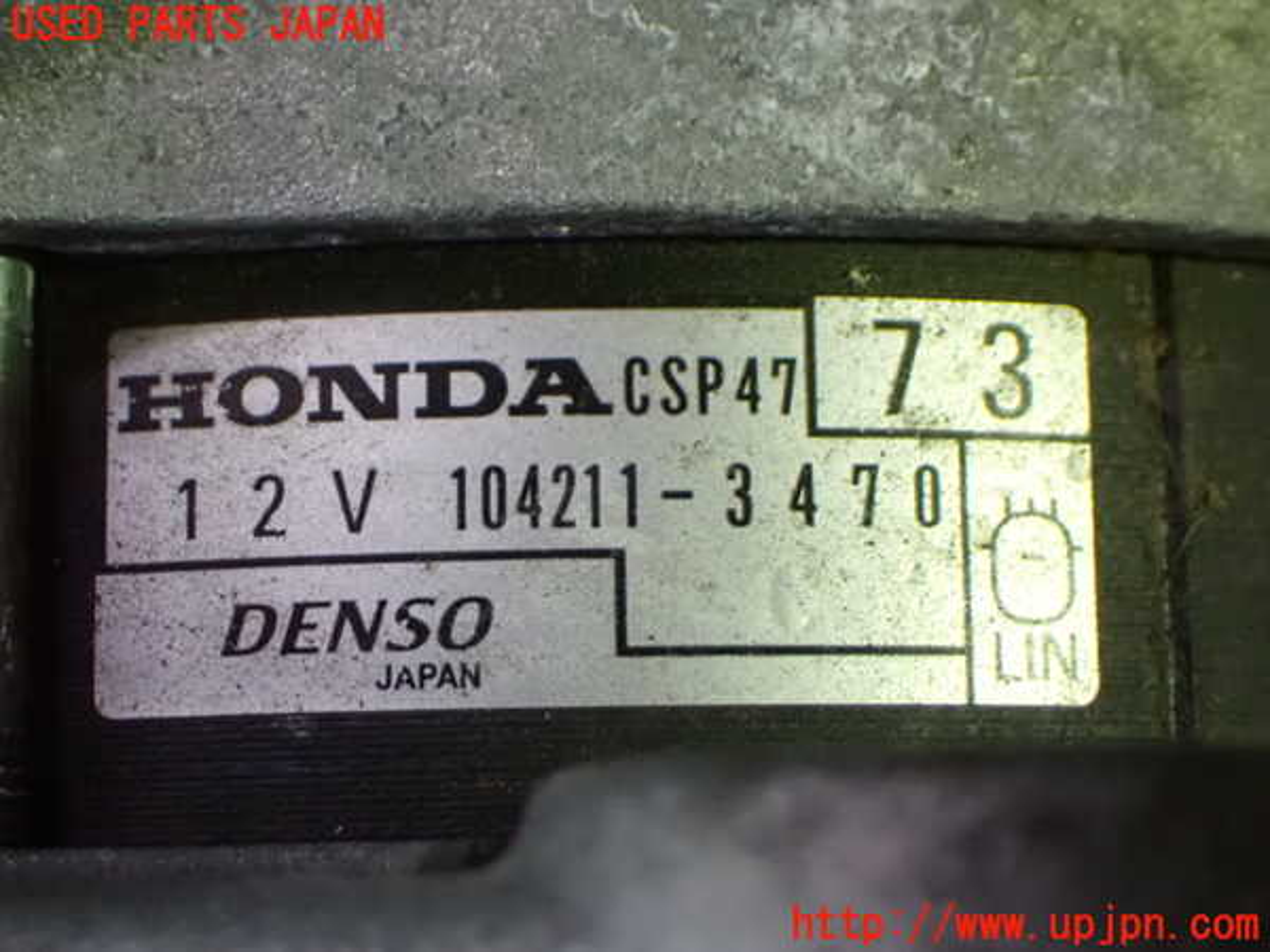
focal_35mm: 82
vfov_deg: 18.0
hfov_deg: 23.8
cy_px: 476
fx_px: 3008
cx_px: 635
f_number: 4.3
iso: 1600
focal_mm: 14.62
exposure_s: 1/80
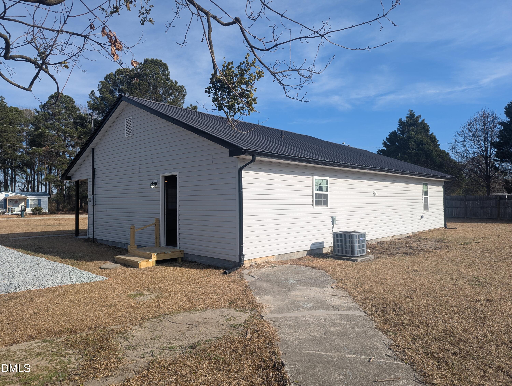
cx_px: 256
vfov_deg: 56.9
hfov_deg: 71.5
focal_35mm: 24
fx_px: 355
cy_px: 193
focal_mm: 6.81
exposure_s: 1/2262
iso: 46
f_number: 1.85
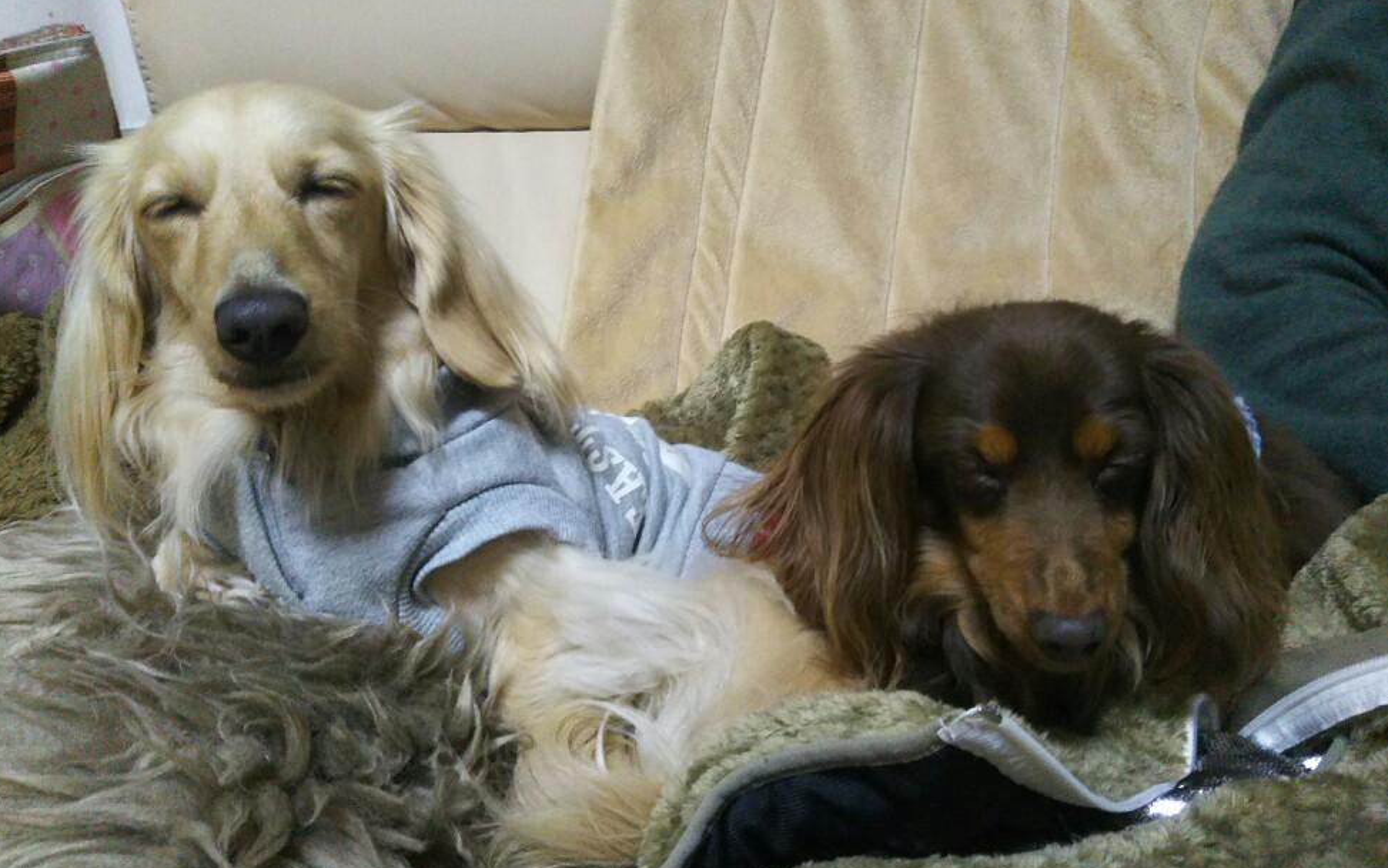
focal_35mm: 32
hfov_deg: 59.7
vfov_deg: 39.4
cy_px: 418
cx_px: 693
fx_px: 1210
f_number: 2.2
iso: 250
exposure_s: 1/30
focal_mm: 4
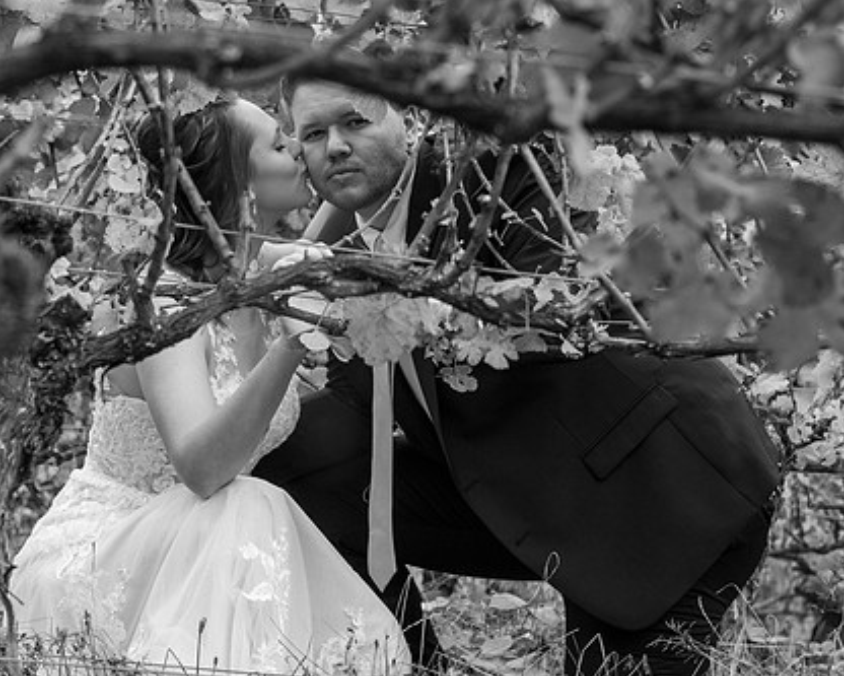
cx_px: 312
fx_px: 5222
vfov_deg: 7.4
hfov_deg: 9.2
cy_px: 307
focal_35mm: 209
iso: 640
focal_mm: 160
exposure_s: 1/100
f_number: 13
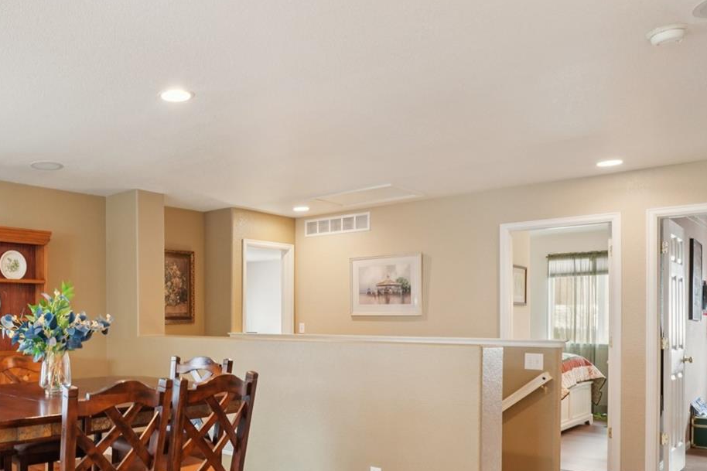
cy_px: 329
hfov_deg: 58.5
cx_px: 131
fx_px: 567
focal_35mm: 29
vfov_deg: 44.2
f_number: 8
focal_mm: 11
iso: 400
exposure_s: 1/4
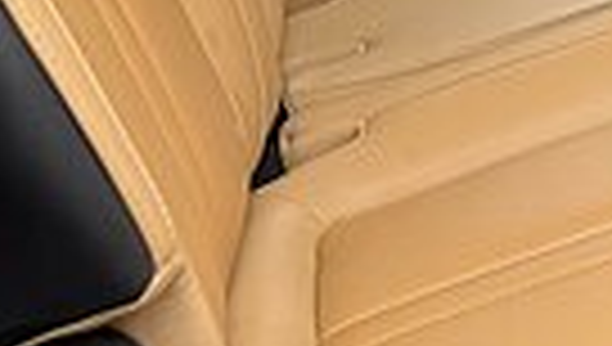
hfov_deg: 17.8
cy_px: -240
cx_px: 972
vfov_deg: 11.0
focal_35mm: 105
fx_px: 1707
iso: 80
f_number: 1.78
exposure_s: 1/153
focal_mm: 6.76
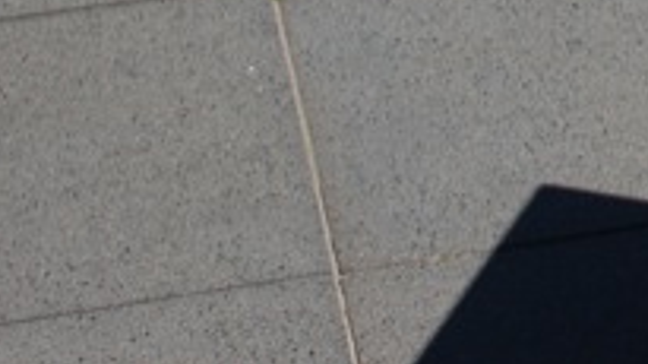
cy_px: -286
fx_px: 2947
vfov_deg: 6.9
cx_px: 970
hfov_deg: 12.0
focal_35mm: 172
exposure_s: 1/400
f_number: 10
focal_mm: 35
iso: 200
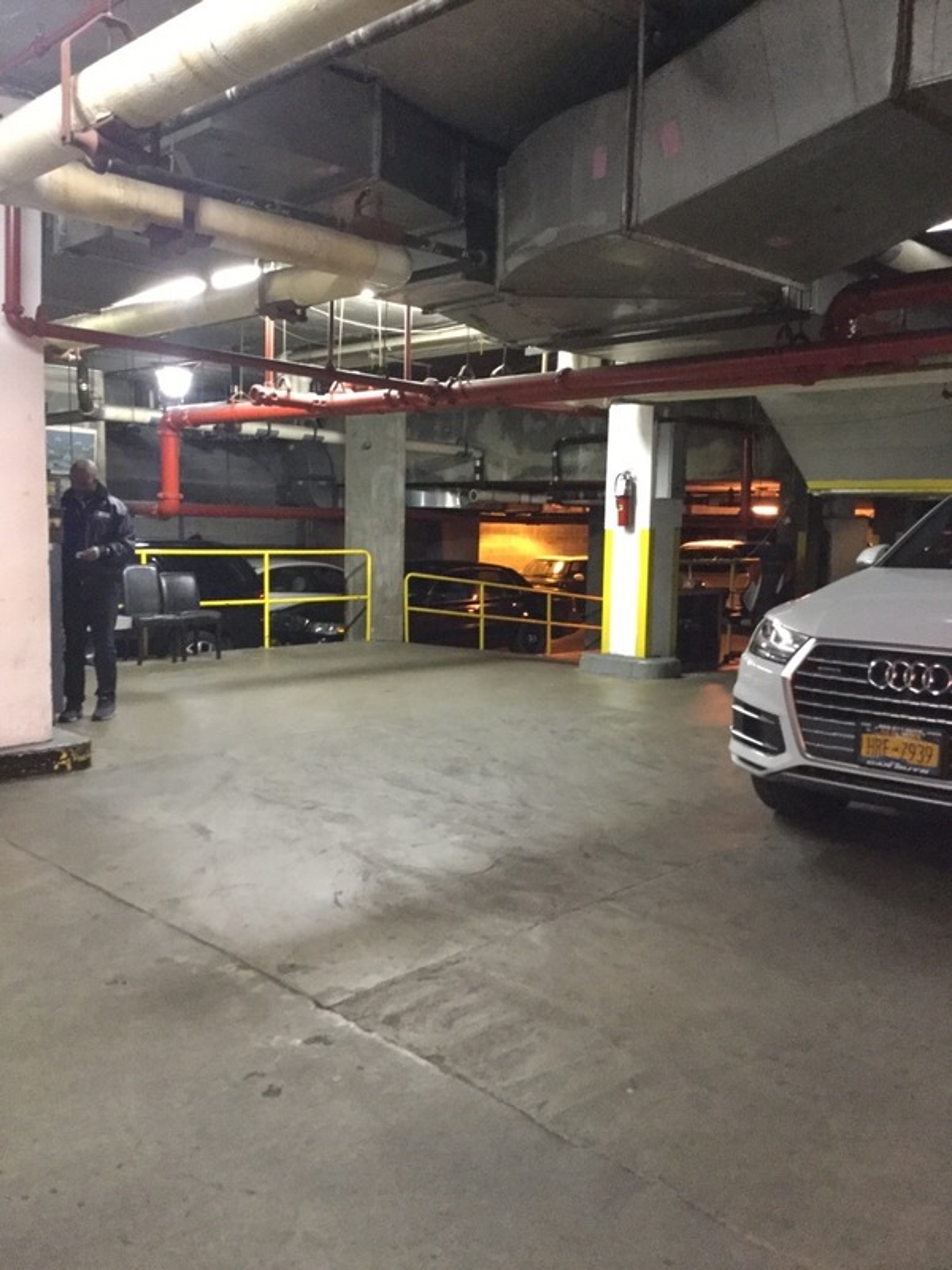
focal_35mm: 31
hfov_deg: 45.4
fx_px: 1137
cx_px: 476
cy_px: 635
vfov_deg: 58.4
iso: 320
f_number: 2.4
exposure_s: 1/15
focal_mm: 3.3
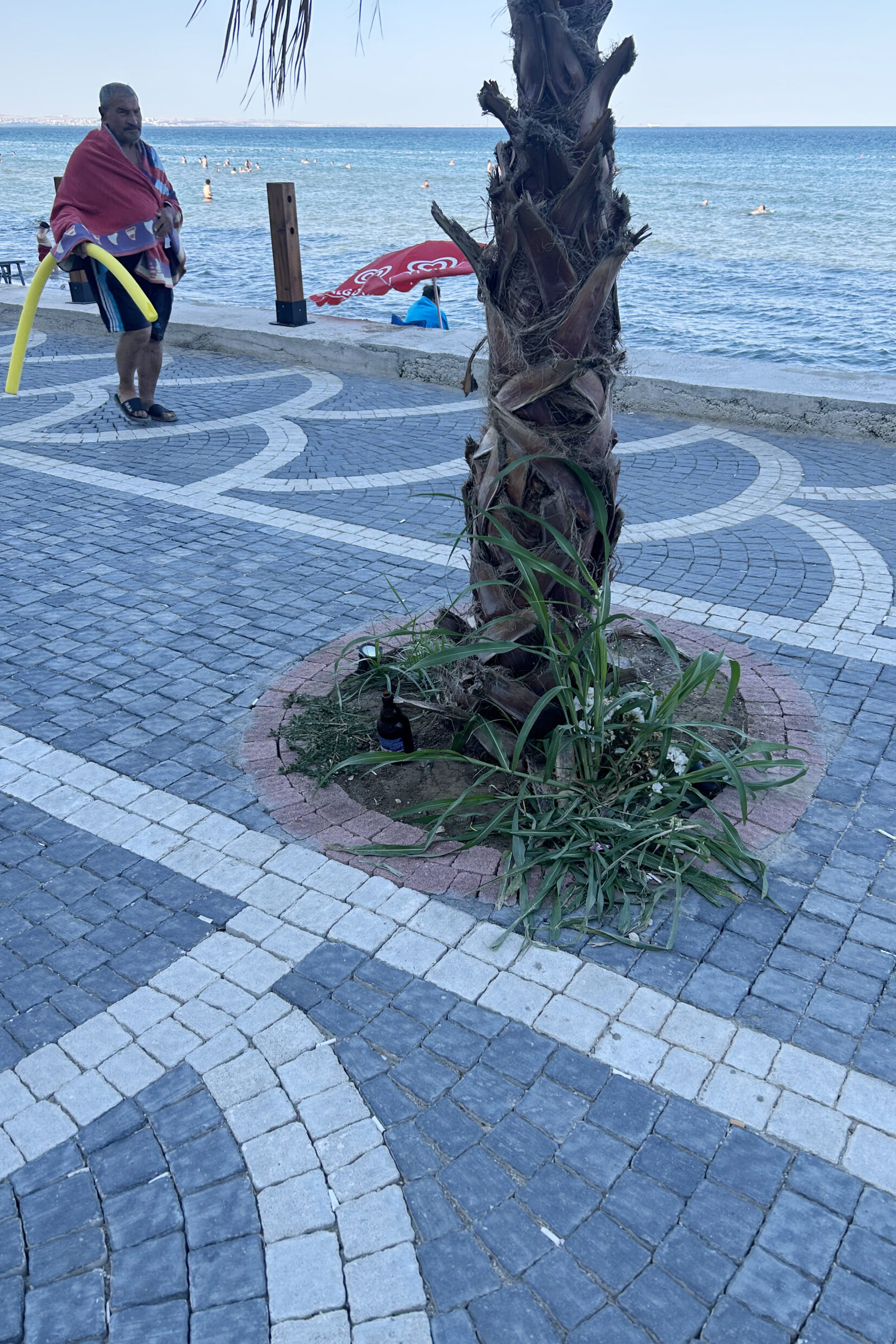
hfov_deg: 46.4
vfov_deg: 65.5
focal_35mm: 28
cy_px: 649
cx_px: 478
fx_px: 1045
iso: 50
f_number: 1.5
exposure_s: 1/1000
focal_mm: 5.7
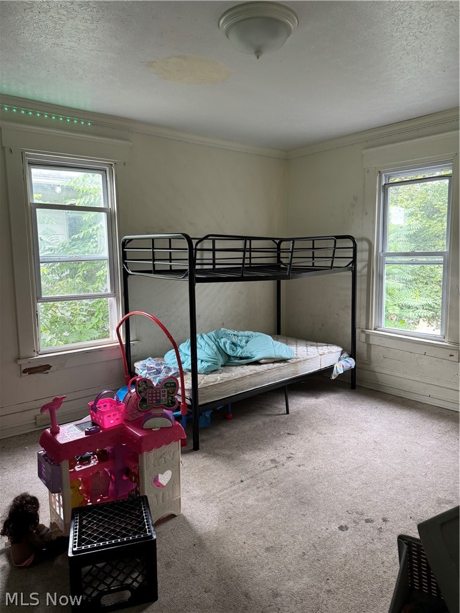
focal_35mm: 24
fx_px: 425
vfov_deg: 71.6
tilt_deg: -4.2
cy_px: 306
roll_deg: +0.6
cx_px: 230
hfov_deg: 56.8
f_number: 1.78
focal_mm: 6.76
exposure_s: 1/121
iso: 160
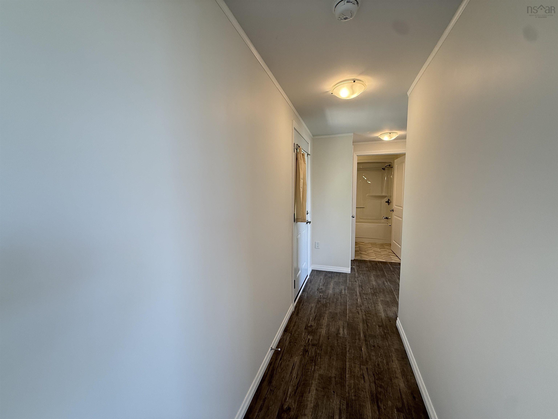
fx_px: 226
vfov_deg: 85.7
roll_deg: +0.8
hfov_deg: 102.1
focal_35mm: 14
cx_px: 279
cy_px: 210
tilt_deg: -5.6
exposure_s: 1/120
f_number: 2.2
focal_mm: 2.22
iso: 160
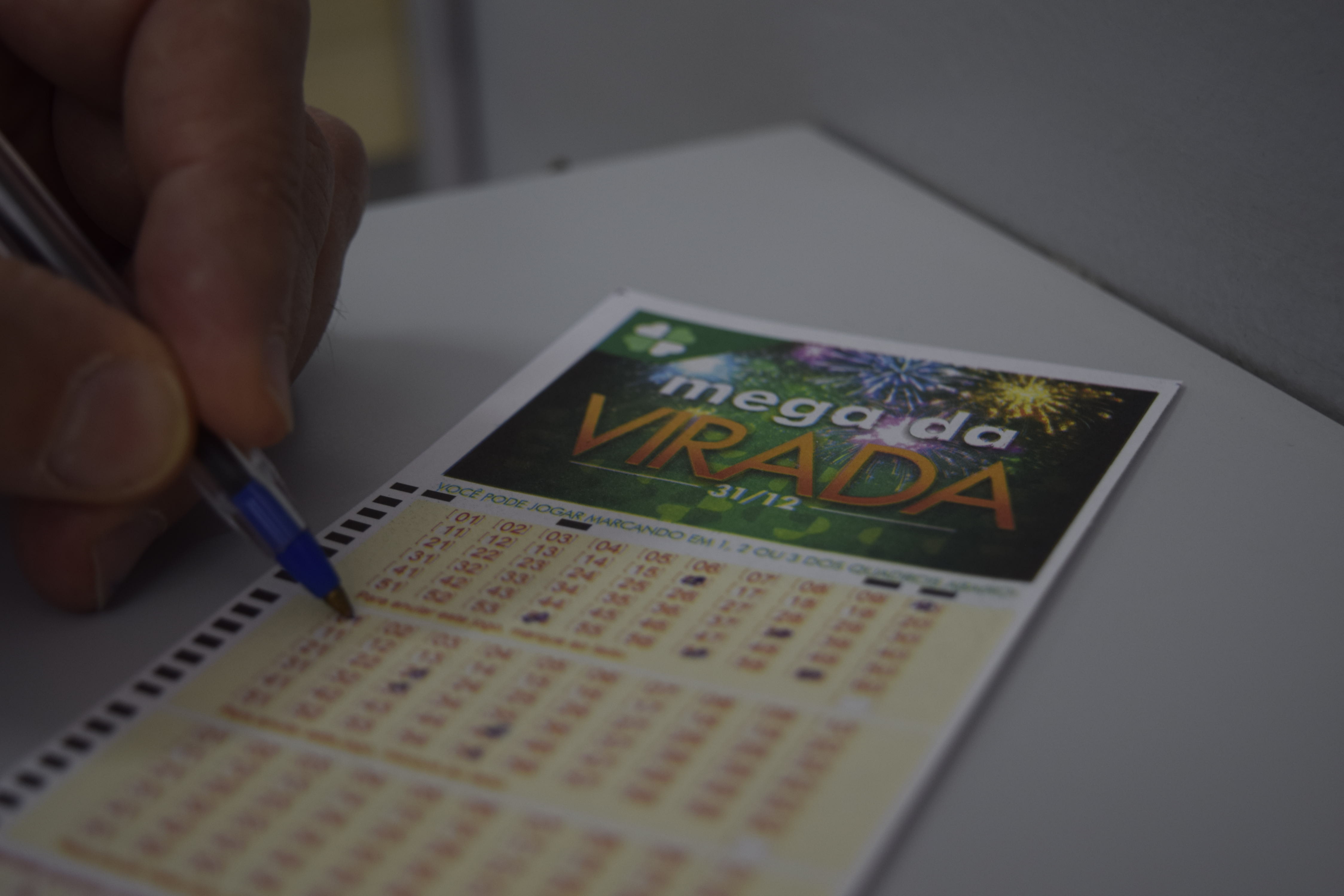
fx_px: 2128
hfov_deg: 35.0
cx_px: 672
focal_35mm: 57
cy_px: 448
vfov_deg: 23.8
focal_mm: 38
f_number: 4.8
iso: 400
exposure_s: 1/80
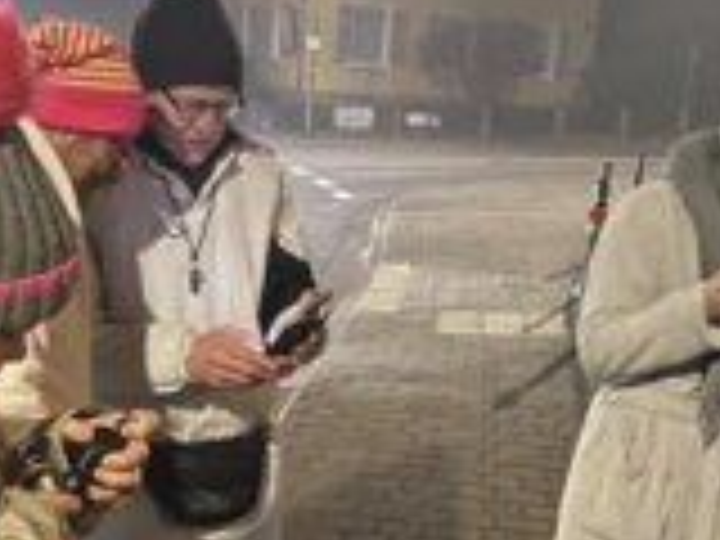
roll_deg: -4.6
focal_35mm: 65
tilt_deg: -12.2
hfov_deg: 29.8
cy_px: 360
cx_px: 333
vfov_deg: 22.5
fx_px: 1352
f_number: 1.8
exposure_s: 1/8
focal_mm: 4.25
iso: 500
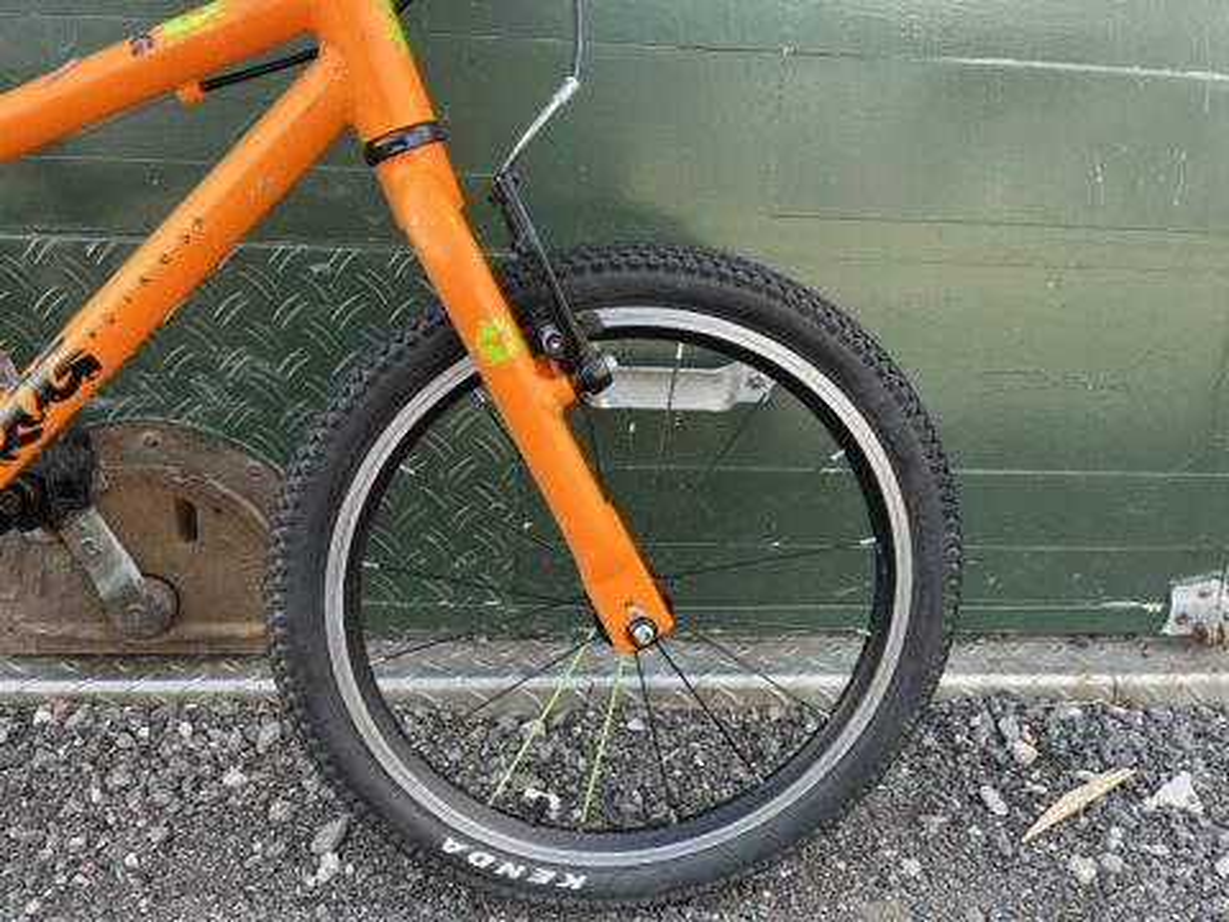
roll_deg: -1.2
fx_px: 923
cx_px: 614
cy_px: 461
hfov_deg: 67.3
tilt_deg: -17.8
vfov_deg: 53.1
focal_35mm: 26
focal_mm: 5.1
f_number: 1.6
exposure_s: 1/190
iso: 40
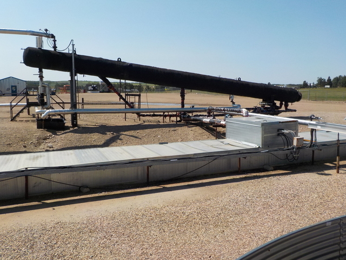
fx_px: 300
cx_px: 173
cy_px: 130
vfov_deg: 46.8
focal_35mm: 30
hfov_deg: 60.0
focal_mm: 4.1
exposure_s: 1/1600
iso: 125
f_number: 3.3
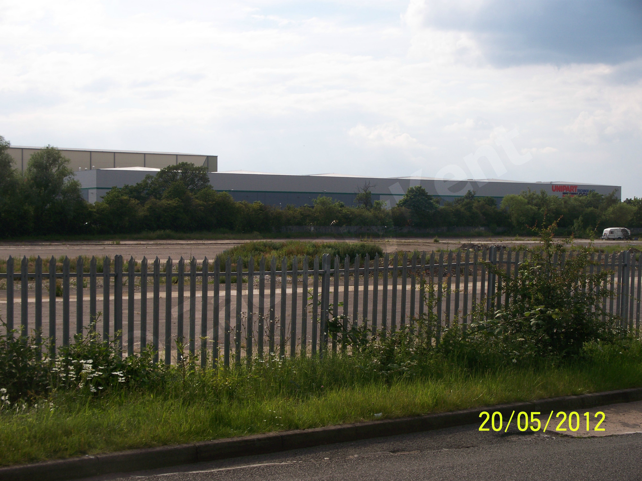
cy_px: 240
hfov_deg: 31.7
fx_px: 1131
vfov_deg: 24.0
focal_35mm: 61
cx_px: 321
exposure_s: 1/640
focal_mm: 12.89
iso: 64
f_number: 5.6
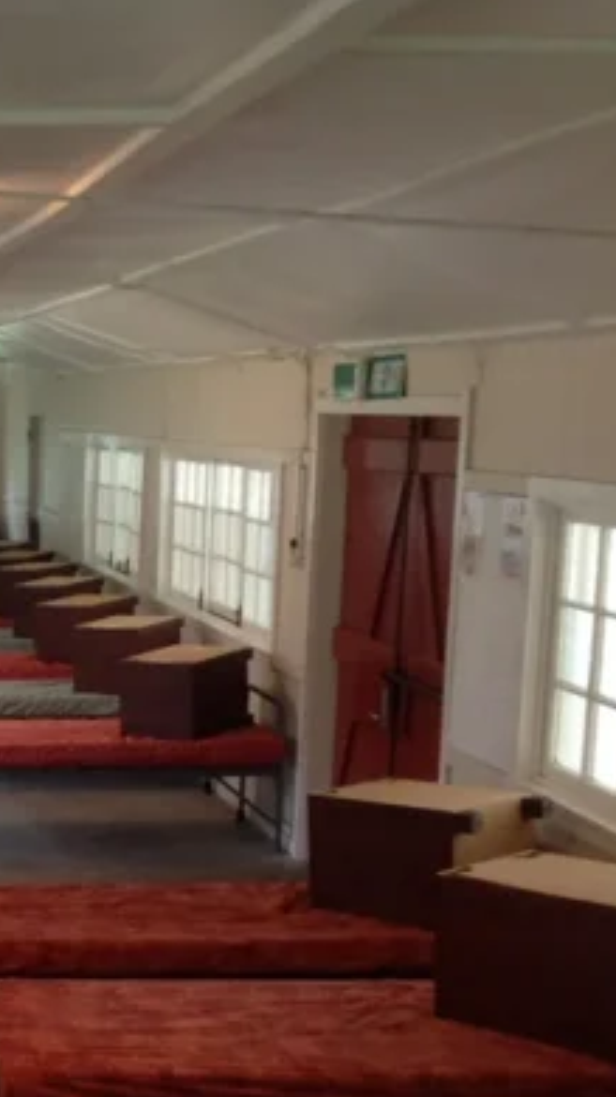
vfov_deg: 27.9
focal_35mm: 75
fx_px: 2181
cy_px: 782
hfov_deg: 15.3
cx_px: -177
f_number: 2.4
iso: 100
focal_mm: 4.28
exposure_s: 1/15
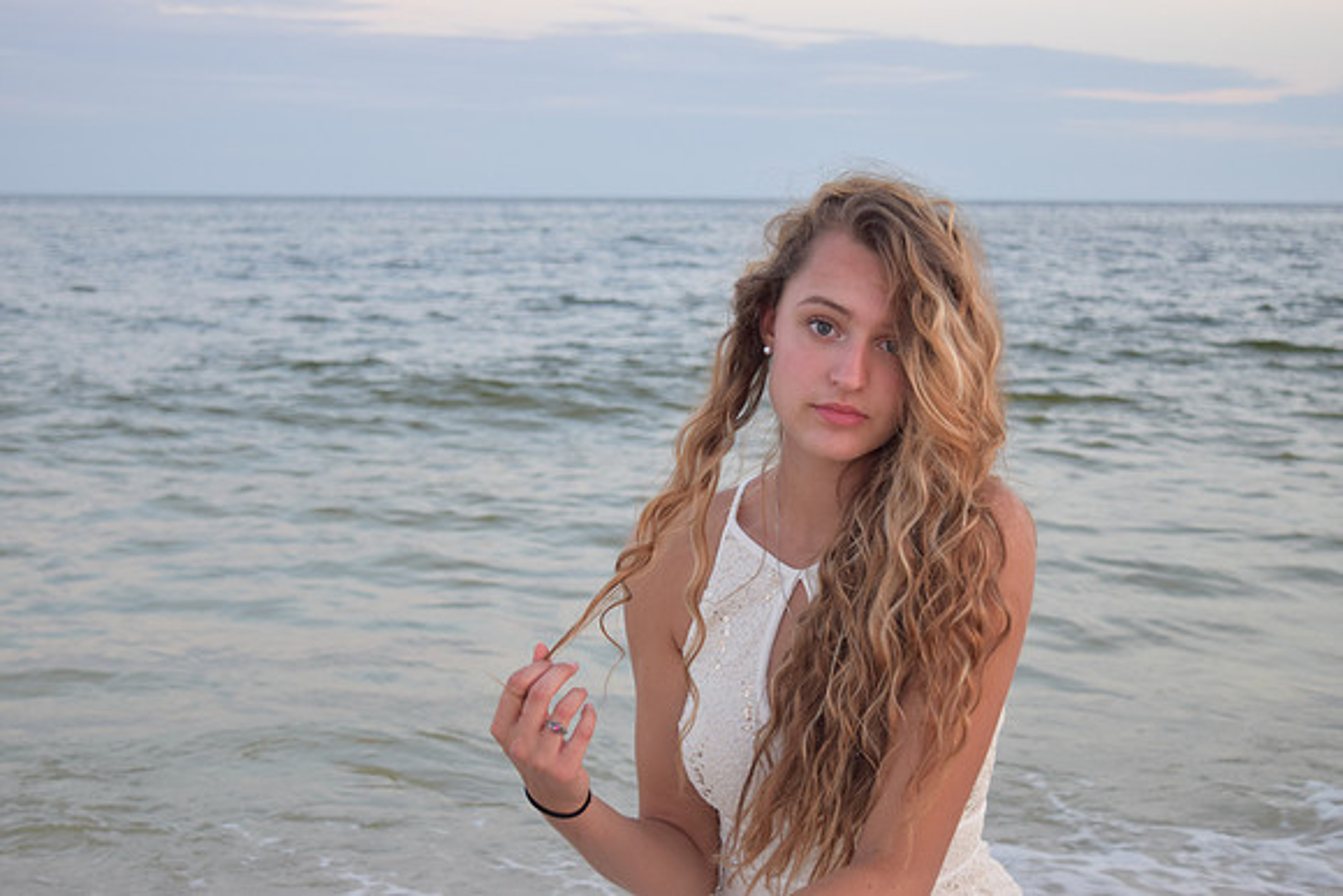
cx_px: 672
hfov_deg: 35.0
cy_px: 448
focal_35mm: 57
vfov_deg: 23.8
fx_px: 2127
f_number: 4.8
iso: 450
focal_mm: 38
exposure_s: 1/60
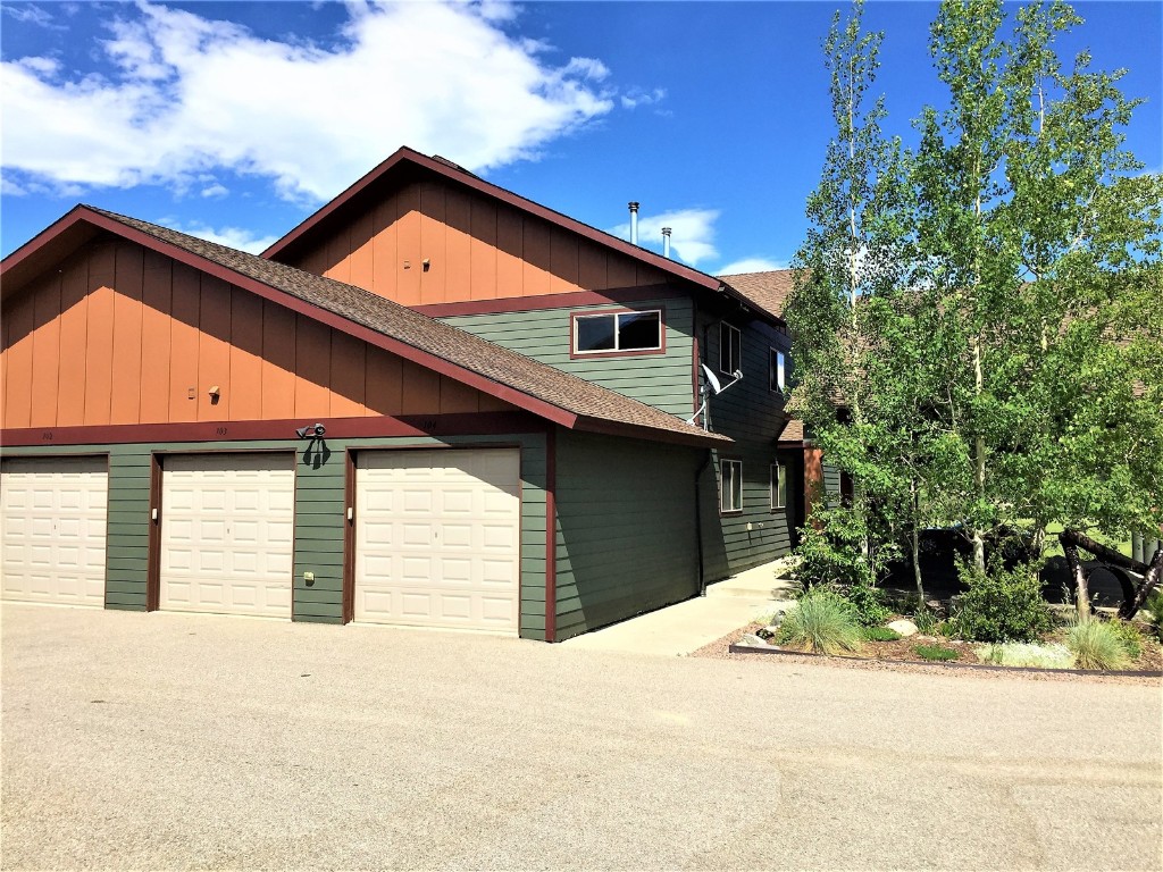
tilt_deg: +3.3
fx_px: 974
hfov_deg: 61.7
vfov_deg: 48.2
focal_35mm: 29
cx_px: 582
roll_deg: -0.3
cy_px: 436
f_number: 2.2
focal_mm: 4.15
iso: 32
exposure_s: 1/1883
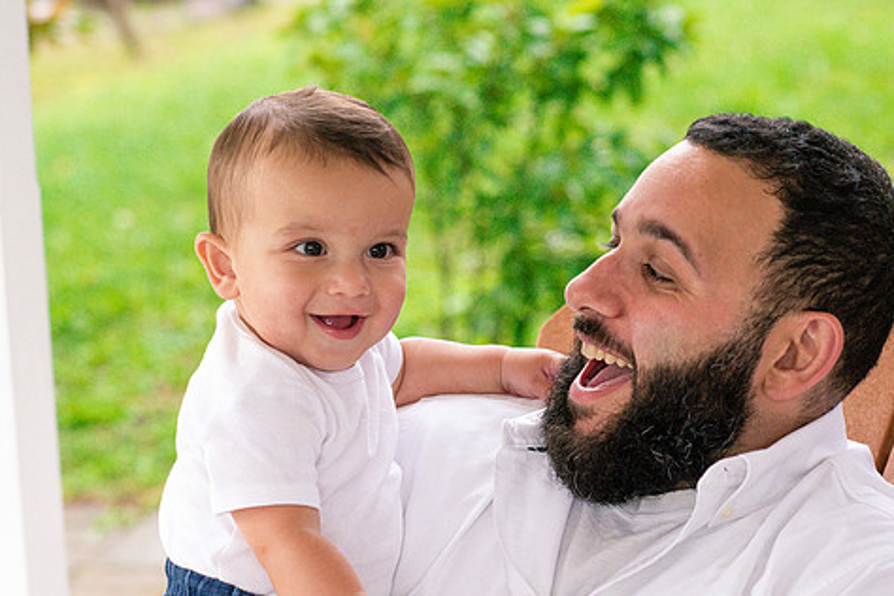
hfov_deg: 19.6
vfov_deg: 13.2
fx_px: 2582
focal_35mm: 104
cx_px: 477
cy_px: 357
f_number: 4
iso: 640
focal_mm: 85
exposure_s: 1/500
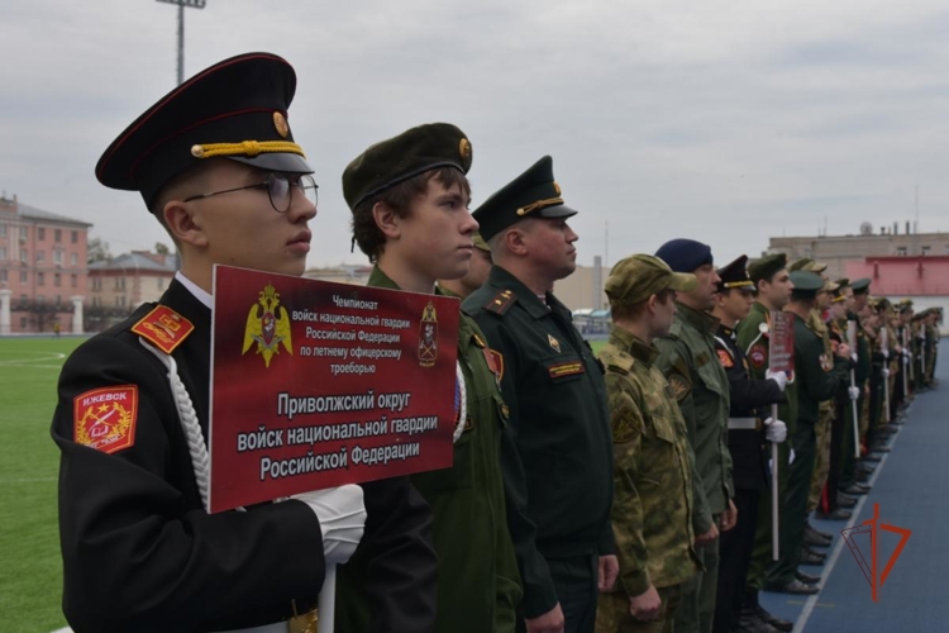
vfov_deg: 37.9
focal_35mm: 35
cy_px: 316
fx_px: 923
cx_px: 474
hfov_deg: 54.4
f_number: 8
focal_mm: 35
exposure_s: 1/250
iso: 400
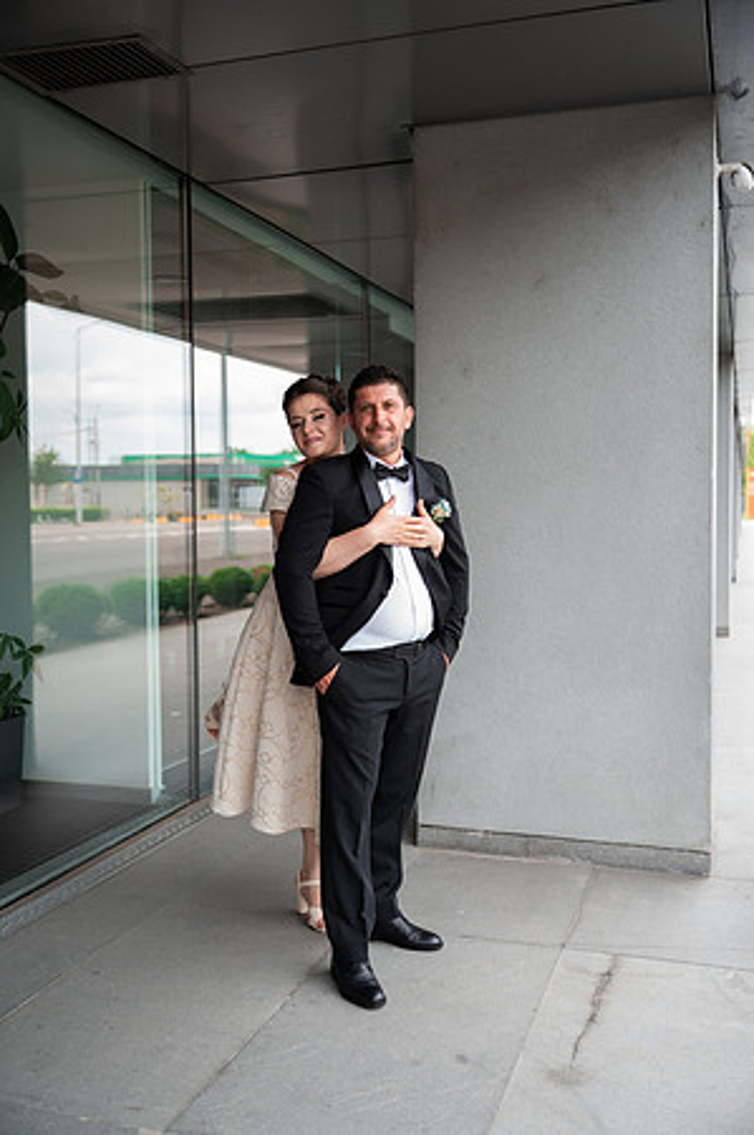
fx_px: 1102
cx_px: 377
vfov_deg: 54.5
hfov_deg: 37.8
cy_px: 568
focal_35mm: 35
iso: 200
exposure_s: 1/320
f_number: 2.8
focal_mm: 35
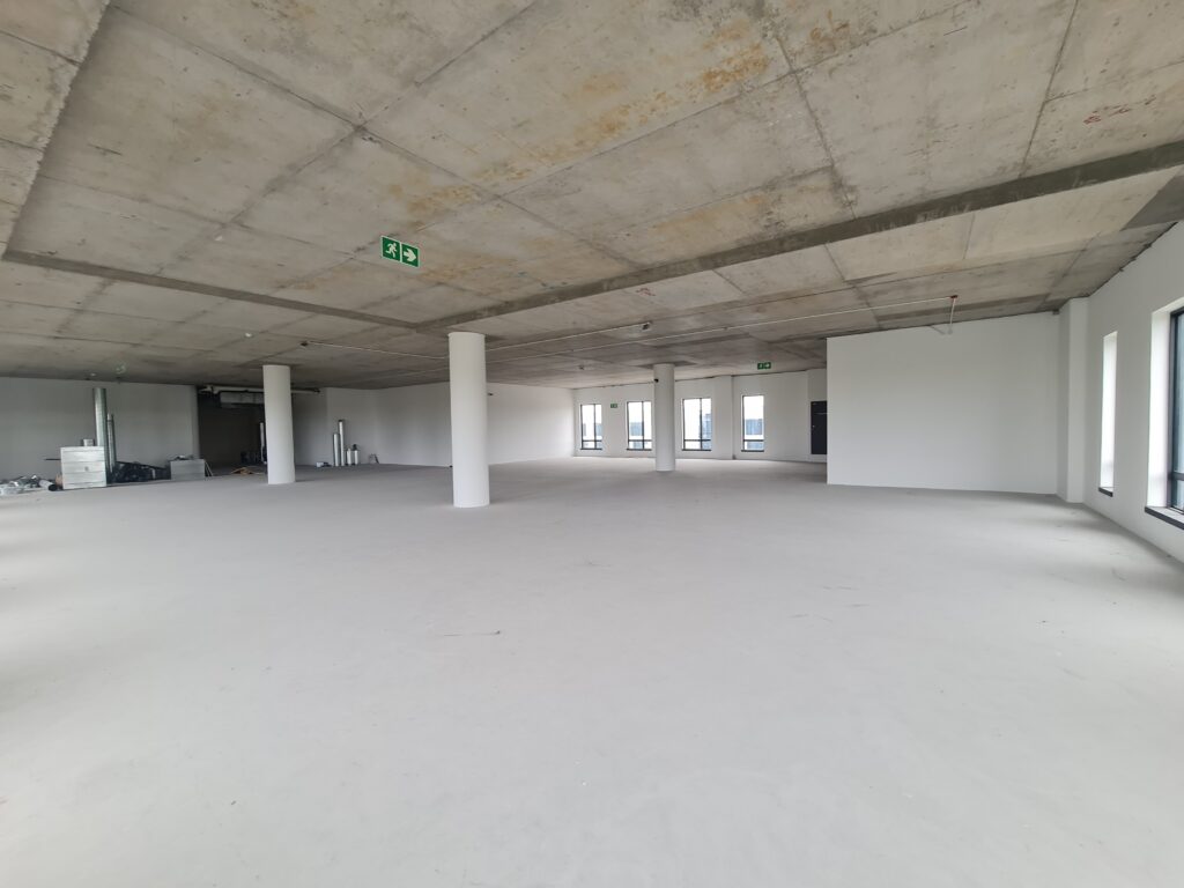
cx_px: 592
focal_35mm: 13
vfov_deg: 89.9
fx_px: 445
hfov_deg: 106.2
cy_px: 444
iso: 64
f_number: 2.2
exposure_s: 1/50
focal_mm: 2.2
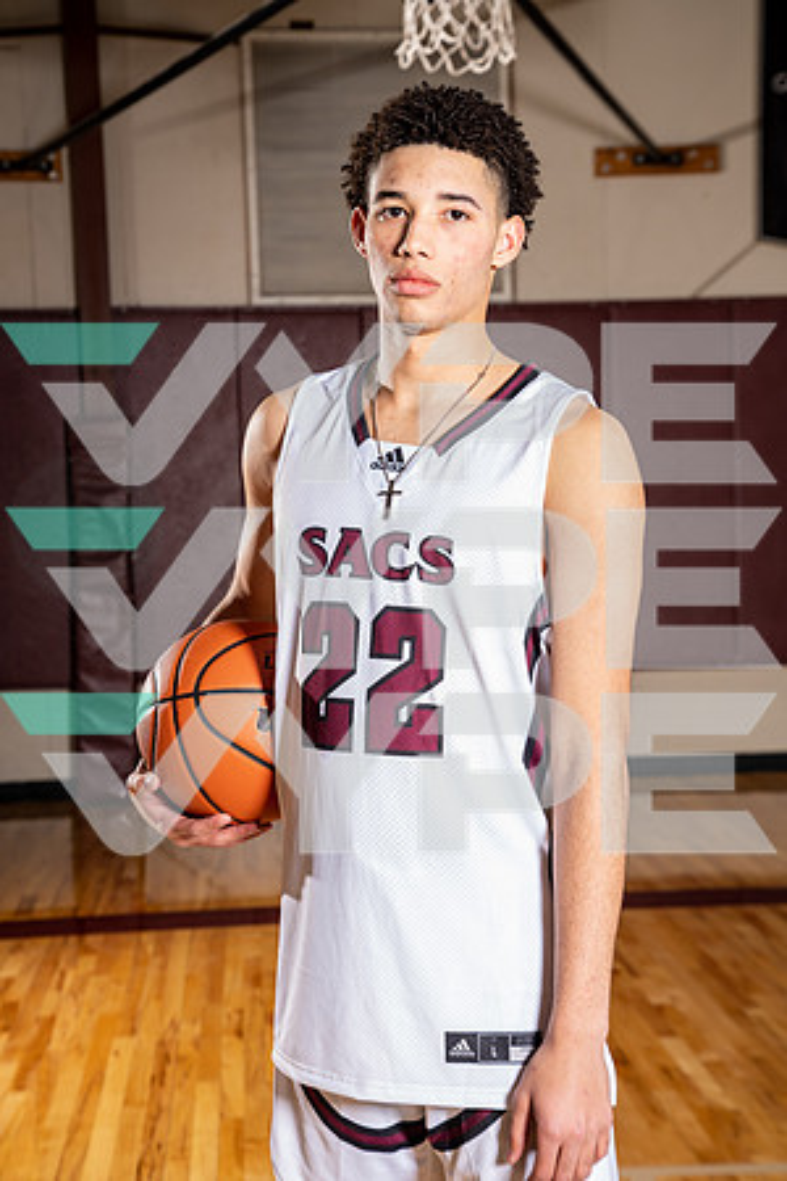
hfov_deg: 22.3
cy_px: 590
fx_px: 2000
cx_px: 394
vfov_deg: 32.9
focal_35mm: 61
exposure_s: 1/250
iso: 320
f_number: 5.6
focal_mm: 61
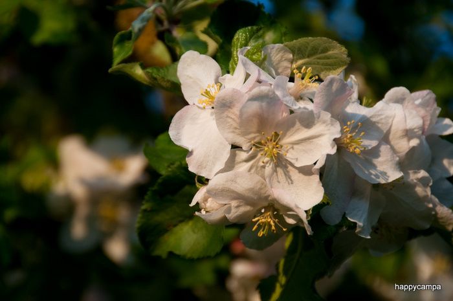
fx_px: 3771
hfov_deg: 6.9
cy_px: 150
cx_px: 226
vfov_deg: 4.6
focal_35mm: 300
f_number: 5.6
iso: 200
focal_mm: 200
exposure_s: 1/500
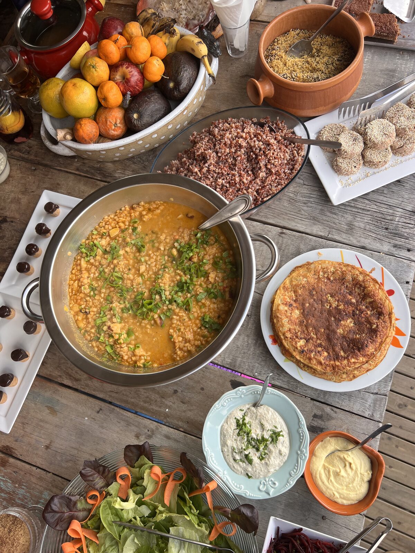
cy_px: 276
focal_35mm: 26
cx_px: 208
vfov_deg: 67.3
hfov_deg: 53.1
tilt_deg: -72.1
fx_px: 416
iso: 50
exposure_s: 1/397
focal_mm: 5.7
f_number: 1.5
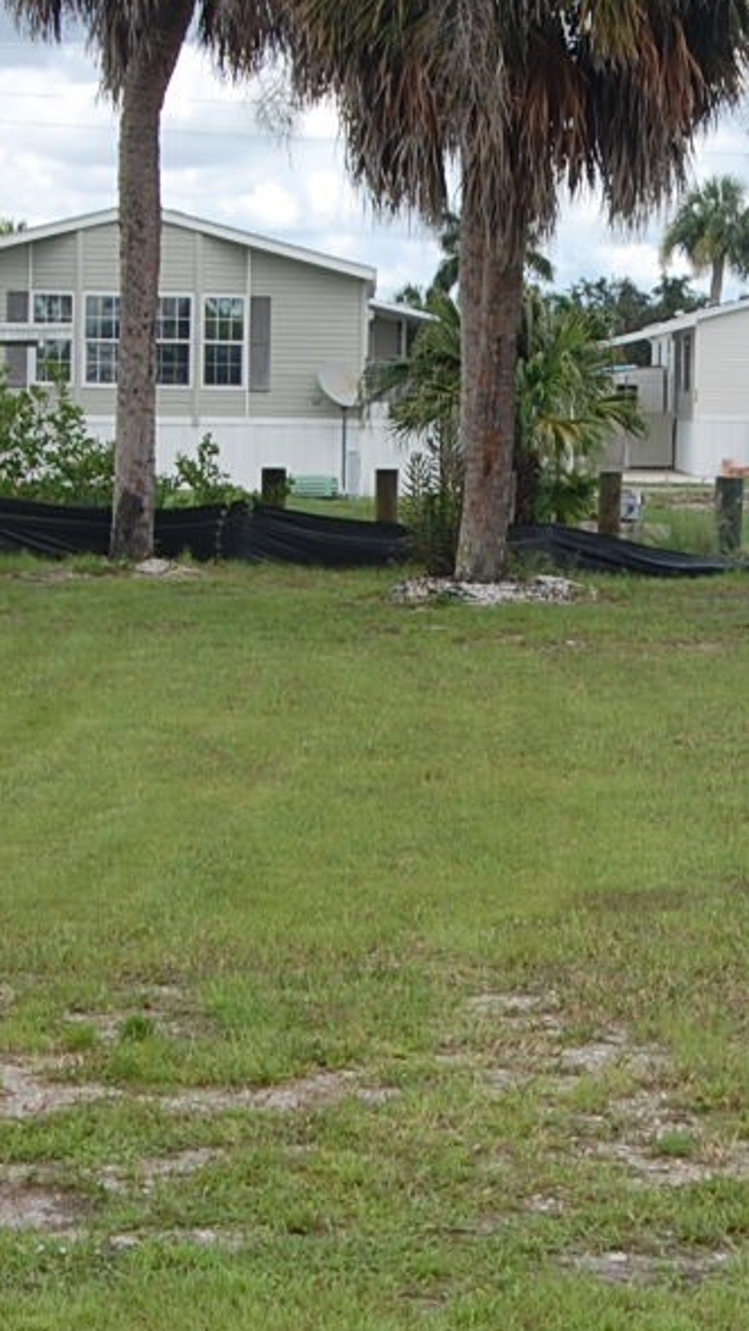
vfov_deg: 17.9
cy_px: 740
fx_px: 4236
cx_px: 704
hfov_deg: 10.0
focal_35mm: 120
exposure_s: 1/250
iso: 200
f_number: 8
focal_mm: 30
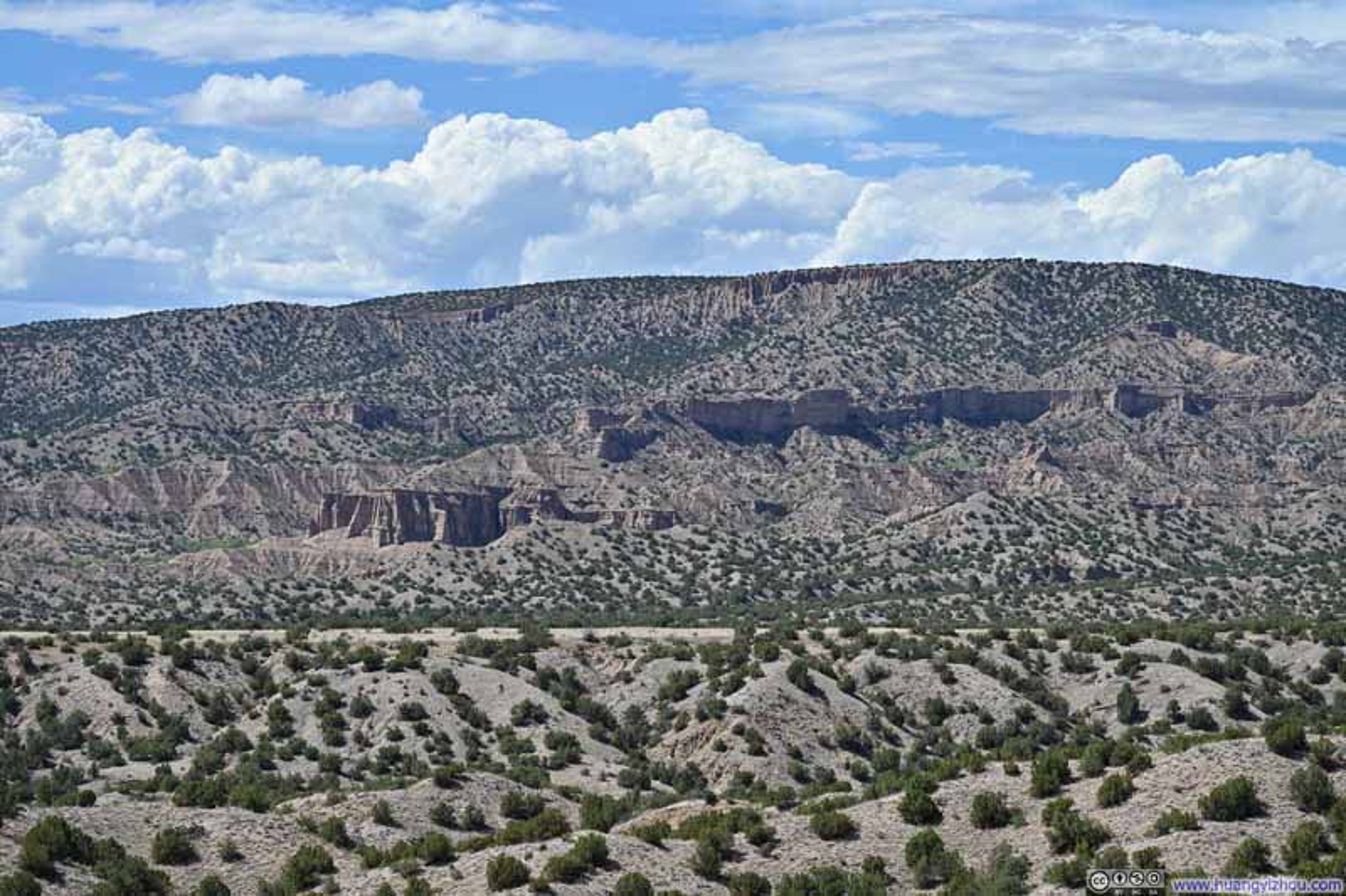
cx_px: 673
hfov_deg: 17.1
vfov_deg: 11.4
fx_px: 4485
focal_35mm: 120
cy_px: 448
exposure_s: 1/640
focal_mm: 120
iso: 64
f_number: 6.3
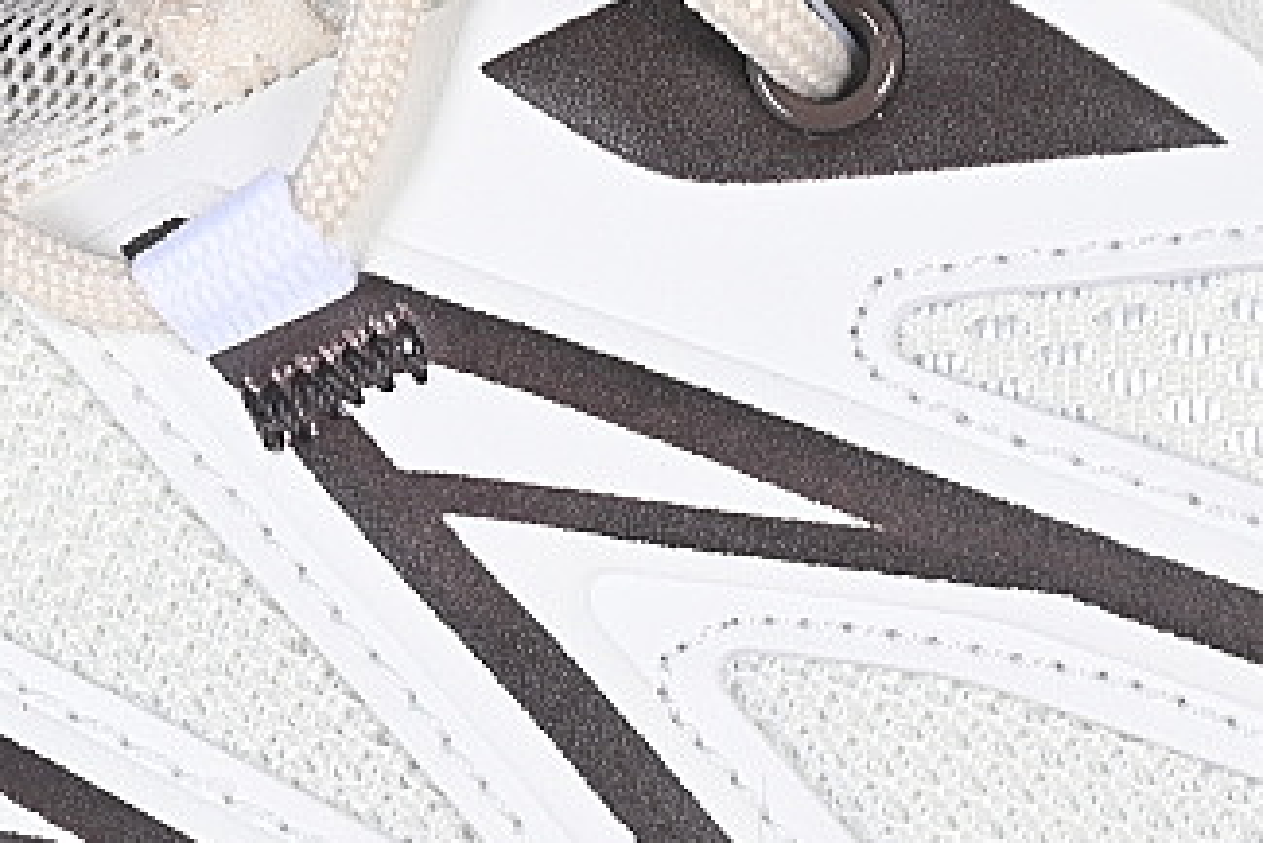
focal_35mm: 249
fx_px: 8739
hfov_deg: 8.3
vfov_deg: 5.5
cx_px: 521
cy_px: 870
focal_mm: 50
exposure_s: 1/80
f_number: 7.1
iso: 160
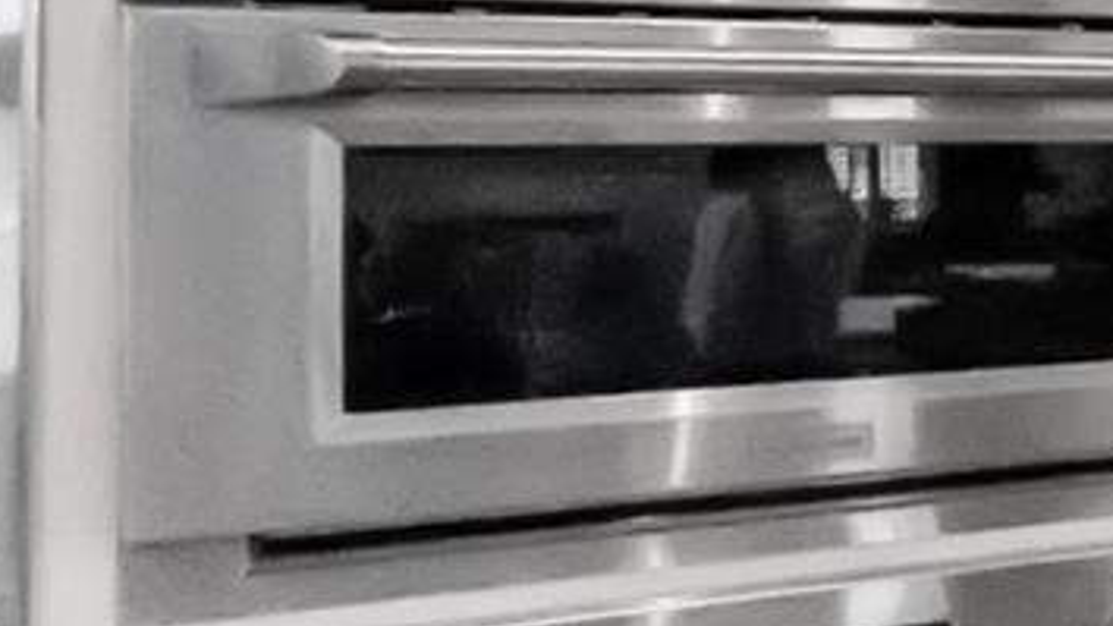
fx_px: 2095
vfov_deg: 16.9
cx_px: 1789
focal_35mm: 71
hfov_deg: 22.6
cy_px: 156
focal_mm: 10
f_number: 4
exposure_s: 1/8000
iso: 51200
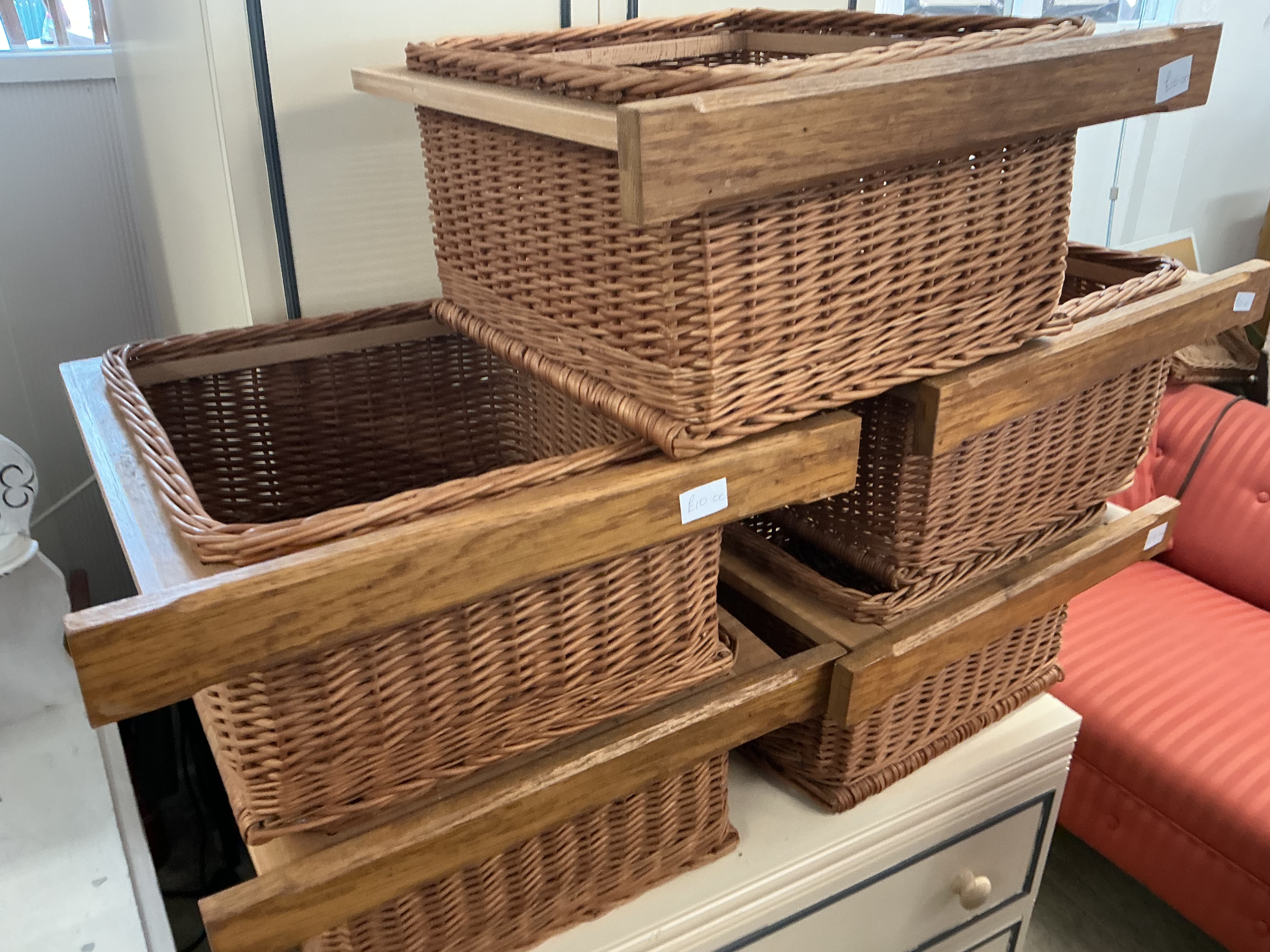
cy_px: 476
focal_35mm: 29
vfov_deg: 48.2
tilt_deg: -24.1
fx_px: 1064
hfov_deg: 61.7
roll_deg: -0.5
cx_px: 635
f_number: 1.8
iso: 160
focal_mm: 3
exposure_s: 1/50
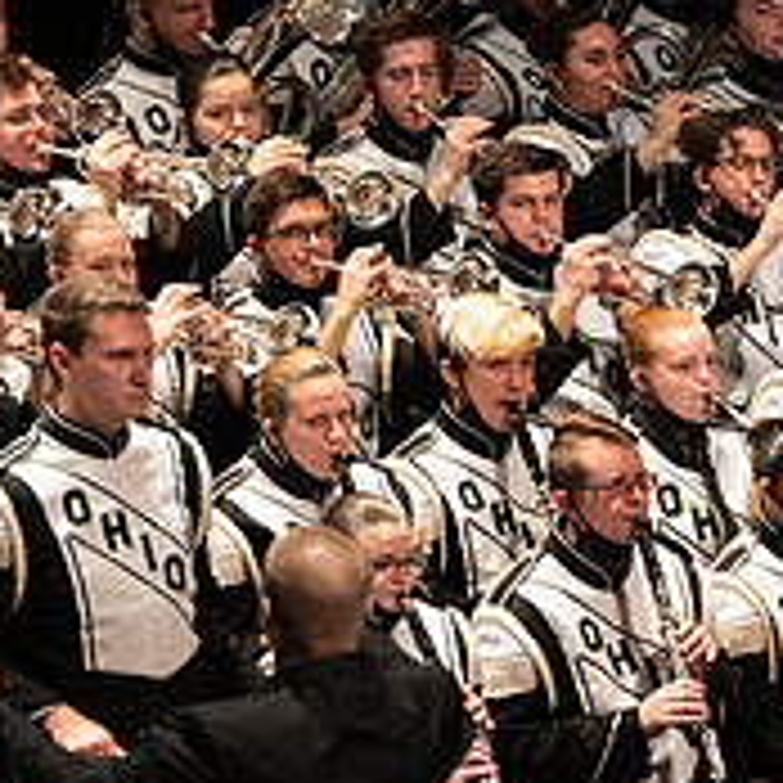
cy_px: 171
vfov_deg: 3.1
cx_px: 1192
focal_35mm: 566
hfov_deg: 3.1
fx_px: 14485
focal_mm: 200
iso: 2500
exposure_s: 1/500
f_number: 2.8
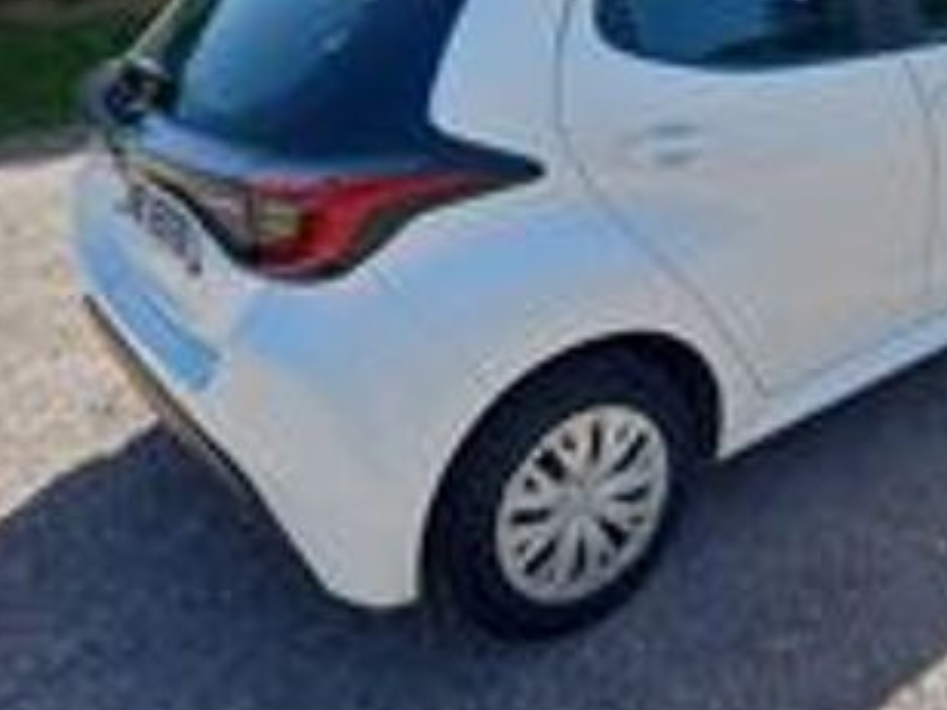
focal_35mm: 39
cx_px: 673
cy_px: 258
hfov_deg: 46.6
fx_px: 1067
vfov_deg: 36.6
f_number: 2
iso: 25
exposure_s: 1/304
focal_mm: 4.6
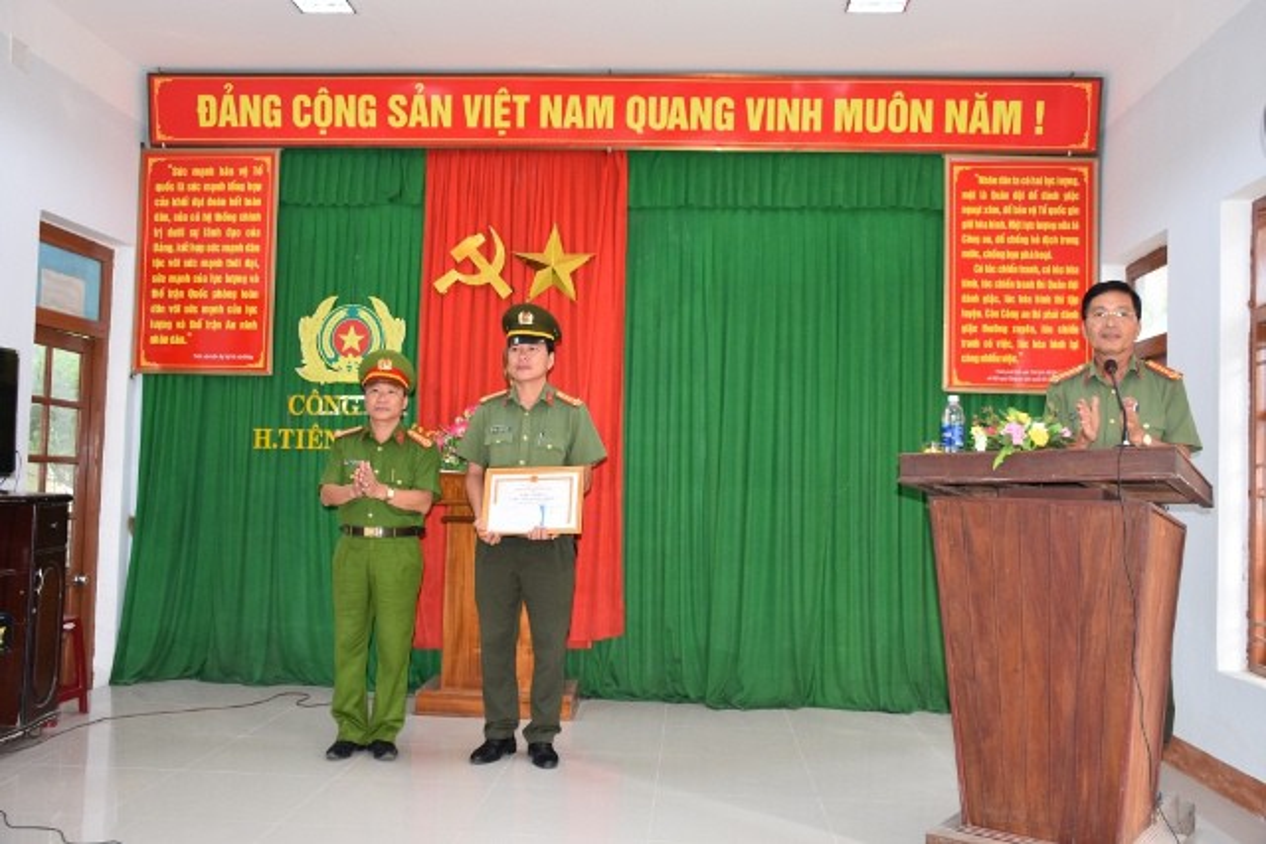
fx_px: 1161
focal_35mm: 33
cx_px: 633
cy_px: 422
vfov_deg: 40.0
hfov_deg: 57.2
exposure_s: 1/60
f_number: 3.5
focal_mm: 22
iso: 400
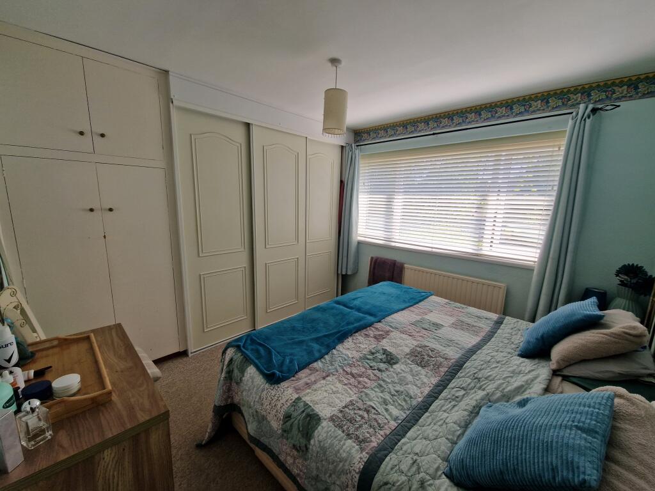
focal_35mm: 13
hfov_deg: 106.2
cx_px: 328
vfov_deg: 89.9
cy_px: 246
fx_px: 246
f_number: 2.2
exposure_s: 1/220
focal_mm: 2.2
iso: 50
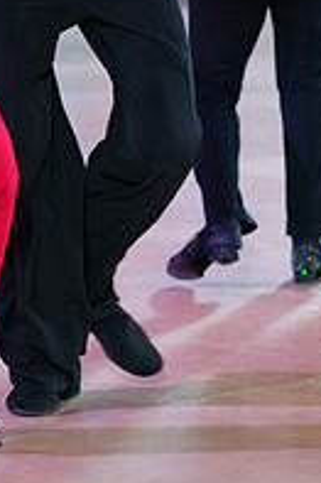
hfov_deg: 4.2
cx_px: -129
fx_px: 4381
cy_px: -189
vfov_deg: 6.2
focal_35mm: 327
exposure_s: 1/500
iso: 1600
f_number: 2.8
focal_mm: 111
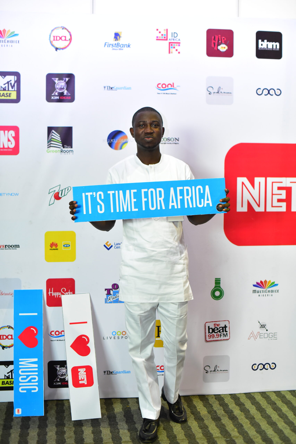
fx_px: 617
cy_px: 222
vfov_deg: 39.6
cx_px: 148
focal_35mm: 50
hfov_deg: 27.0
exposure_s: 1/160
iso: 3200
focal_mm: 50
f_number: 2.2
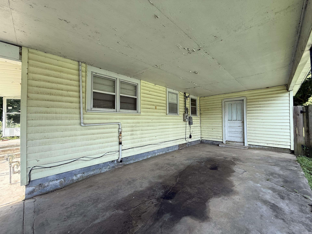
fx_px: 126
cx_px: 156
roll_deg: +1.2
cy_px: 117
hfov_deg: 102.1
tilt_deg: +1.9
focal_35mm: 14
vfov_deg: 85.7
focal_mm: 2.22
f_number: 2.2
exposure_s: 1/275
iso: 50
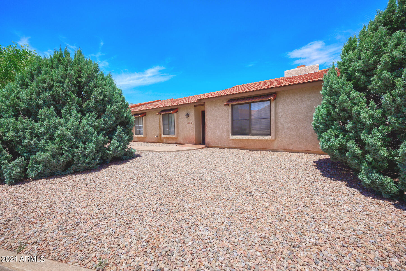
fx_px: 158
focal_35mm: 14
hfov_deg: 104.3
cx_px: 203
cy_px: 136
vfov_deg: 81.2
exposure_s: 1/640
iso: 250
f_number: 8
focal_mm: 14
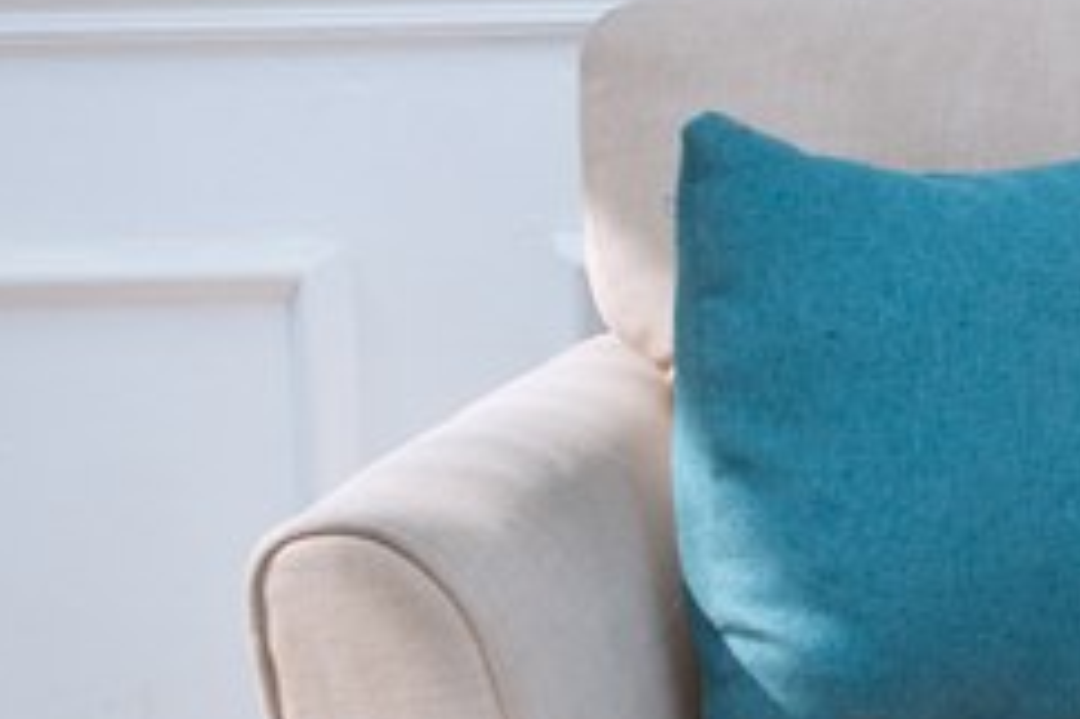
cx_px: 2124
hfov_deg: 10.2
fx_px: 5576
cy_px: 219
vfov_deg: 7.4
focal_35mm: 186
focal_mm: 36
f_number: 6.7
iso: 200
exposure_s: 1/180
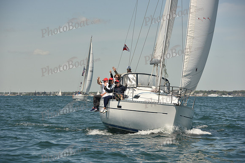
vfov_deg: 9.2
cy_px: 82
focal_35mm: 150
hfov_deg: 13.7
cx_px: 122
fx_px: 1021
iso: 250
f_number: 7.1
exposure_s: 1/800
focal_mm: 150
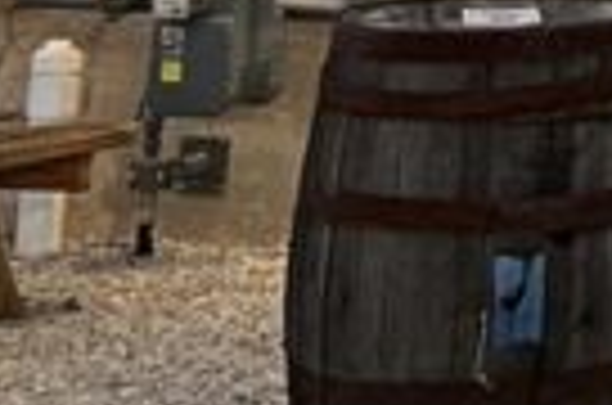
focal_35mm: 204
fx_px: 3460
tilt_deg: +12.7
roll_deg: -1.2
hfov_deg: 9.0
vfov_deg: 5.9
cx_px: 1530
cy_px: -1035
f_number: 1.5
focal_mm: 5.7
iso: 250
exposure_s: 1/60
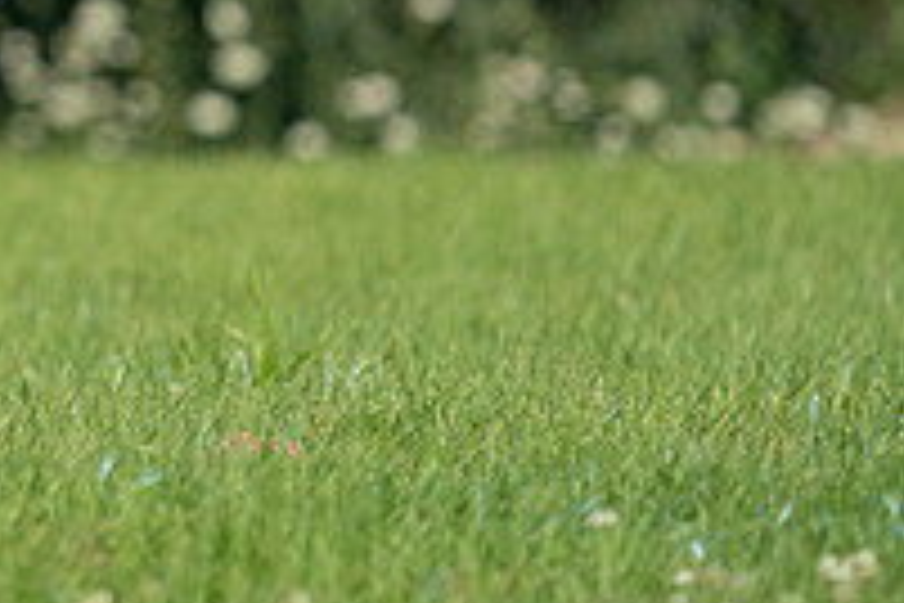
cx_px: -396
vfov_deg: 1.3
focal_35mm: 1069
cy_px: -110
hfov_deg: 1.9
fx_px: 26842
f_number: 6.3
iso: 1000
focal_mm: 371
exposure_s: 1/4000
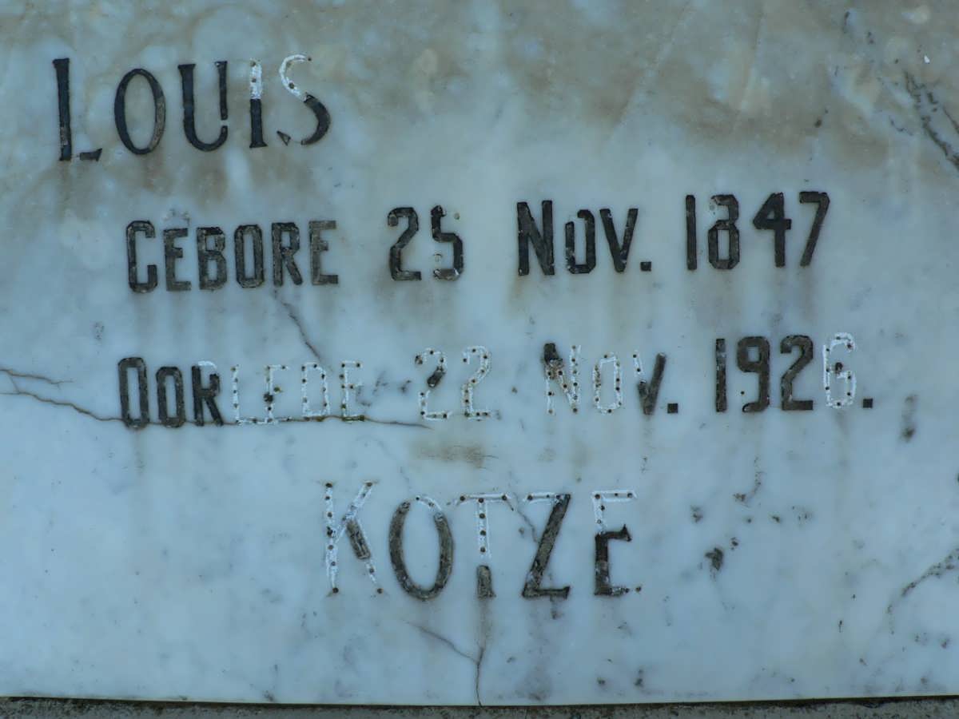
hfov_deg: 51.4
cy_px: 360
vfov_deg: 39.7
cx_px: 480
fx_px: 997
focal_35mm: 36
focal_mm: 6
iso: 100
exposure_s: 1/160
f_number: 4
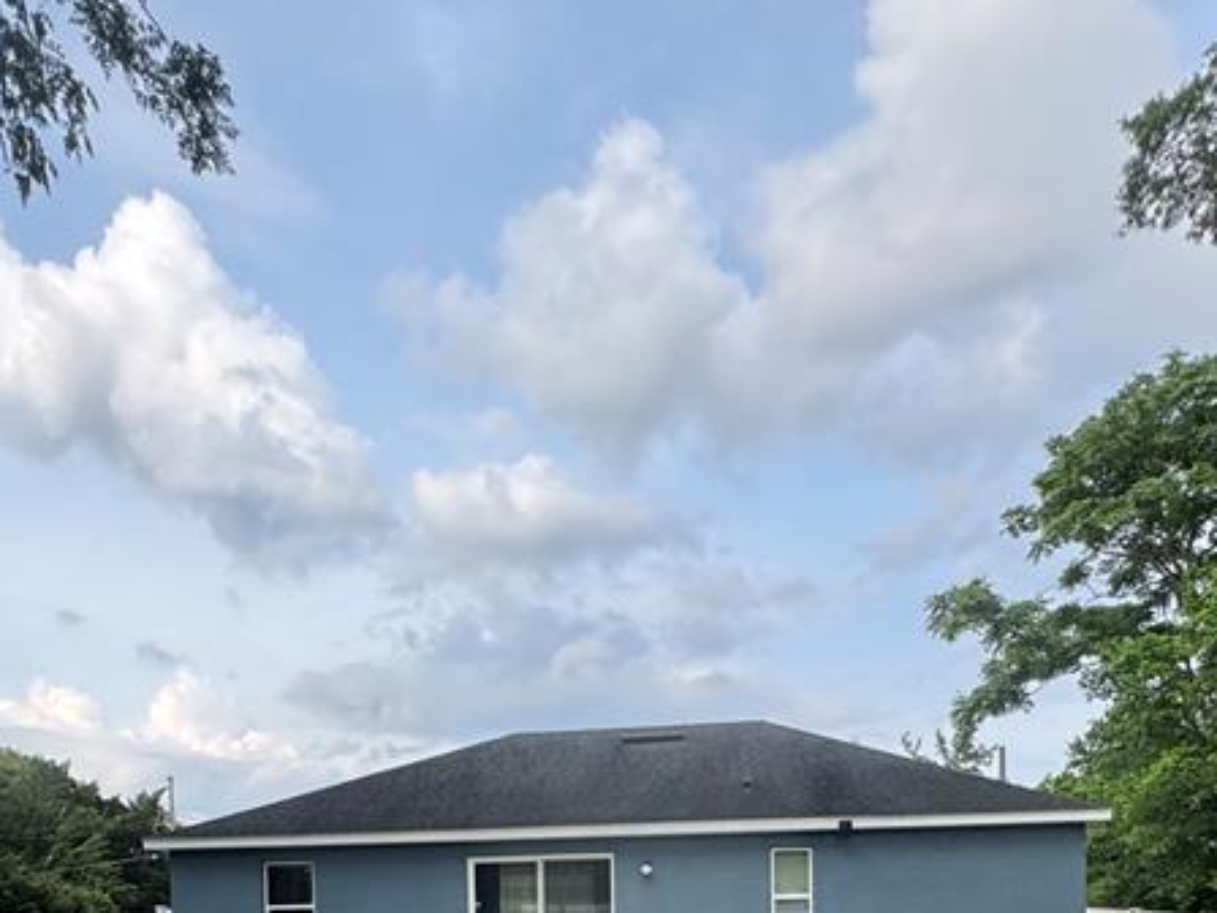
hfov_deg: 56.8
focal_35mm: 32
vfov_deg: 37.4
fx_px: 1125
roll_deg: +1.3
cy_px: 989
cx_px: 630
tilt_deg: -2.2
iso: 40
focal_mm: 2.22
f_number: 2.2
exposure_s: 1/386
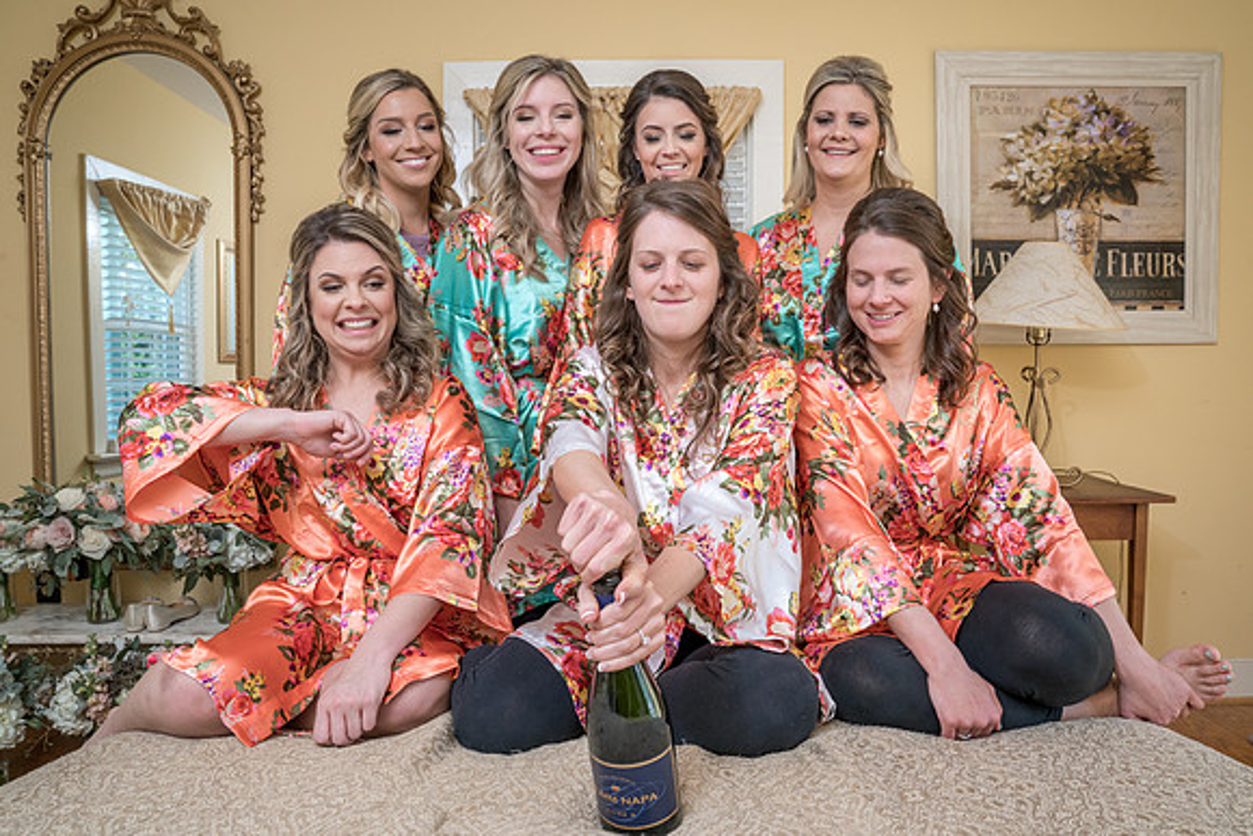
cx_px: 637
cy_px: 430
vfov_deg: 51.4
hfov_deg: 71.6
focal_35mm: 25
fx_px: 869
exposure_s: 1/200
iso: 800
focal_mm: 24
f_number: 6.3
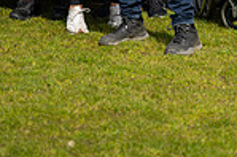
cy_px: -136
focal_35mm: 273
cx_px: 248
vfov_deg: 5.0
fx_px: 1795
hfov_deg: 7.5
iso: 100
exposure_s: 1/1600
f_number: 2.8
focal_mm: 70
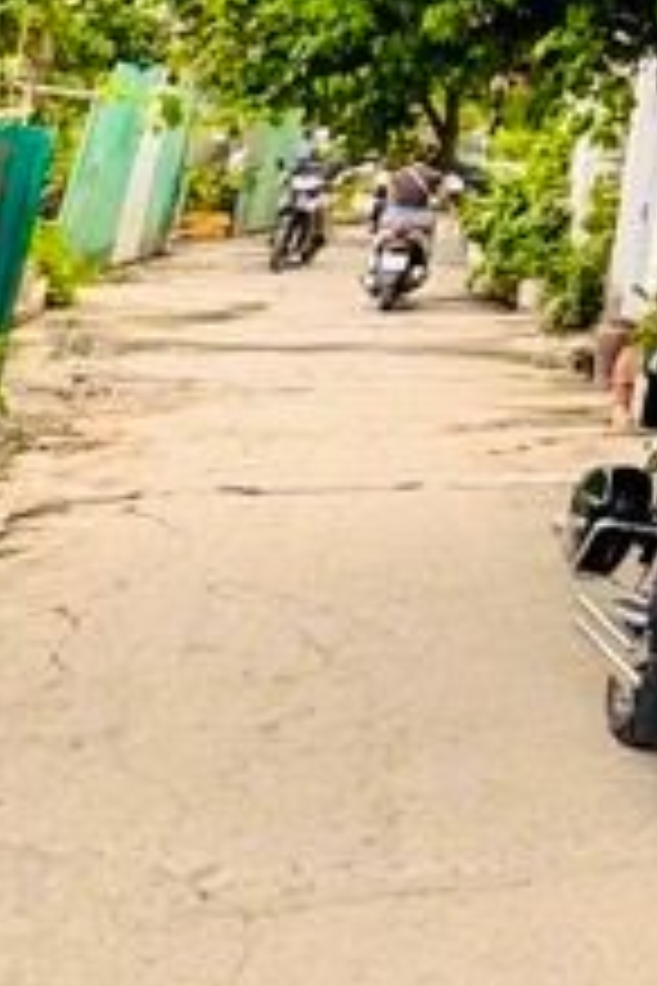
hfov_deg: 13.3
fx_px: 1861
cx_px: 1683
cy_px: -158
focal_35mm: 68
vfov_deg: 26.7
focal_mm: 2.22
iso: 40
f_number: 2.2
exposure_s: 1/99
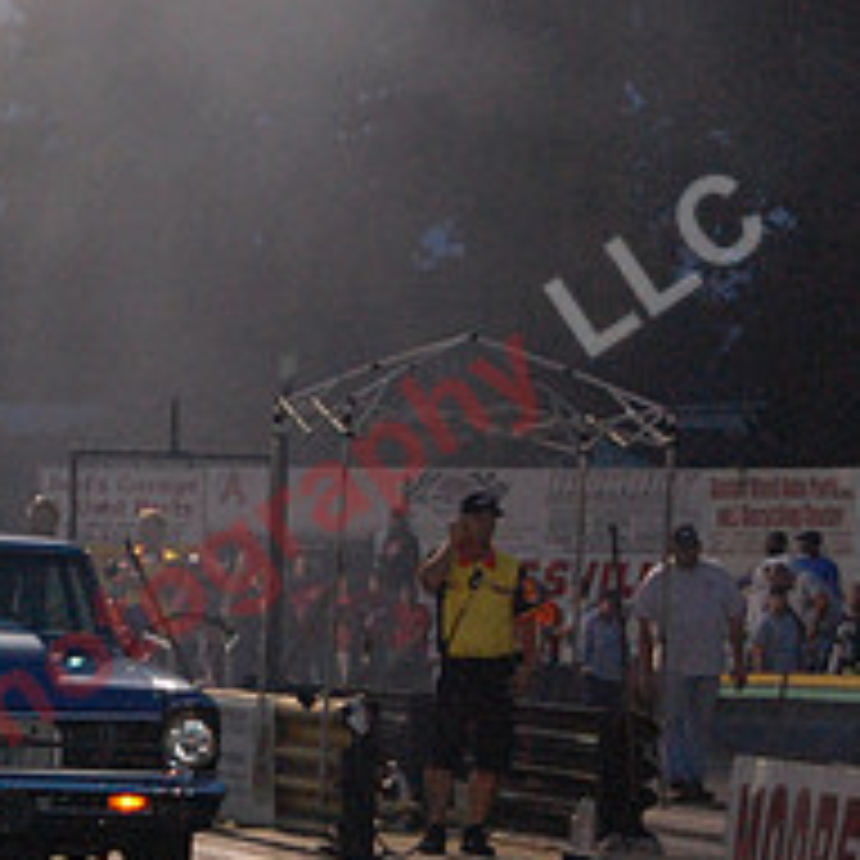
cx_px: -18
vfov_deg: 8.2
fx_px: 5995
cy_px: 752
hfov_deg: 8.2
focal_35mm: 213
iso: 1600
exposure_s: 1/60
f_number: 5.6
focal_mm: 55
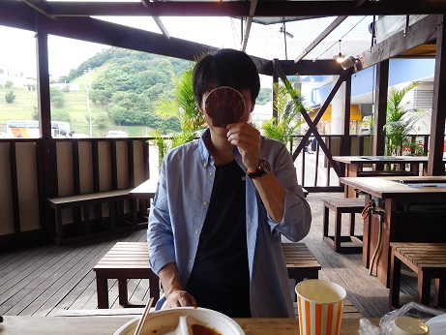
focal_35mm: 25
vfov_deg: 54.9
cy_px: 168
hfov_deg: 69.4
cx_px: 223
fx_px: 322
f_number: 3.4
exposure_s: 1/80
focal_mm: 4.5
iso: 125
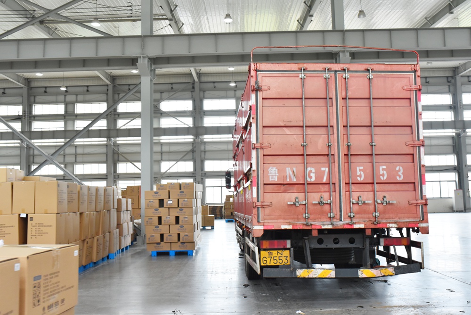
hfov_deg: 54.4
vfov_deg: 37.9
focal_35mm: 35
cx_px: 236
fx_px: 458
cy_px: 158
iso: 2500
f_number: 8
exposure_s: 1/125
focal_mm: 35
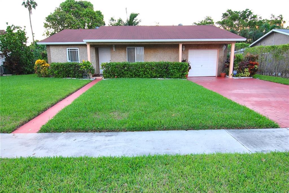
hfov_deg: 81.2
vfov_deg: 59.6
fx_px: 169
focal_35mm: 21
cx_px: 144
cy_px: 96
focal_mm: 14
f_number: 7.1
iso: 200
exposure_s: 1/5
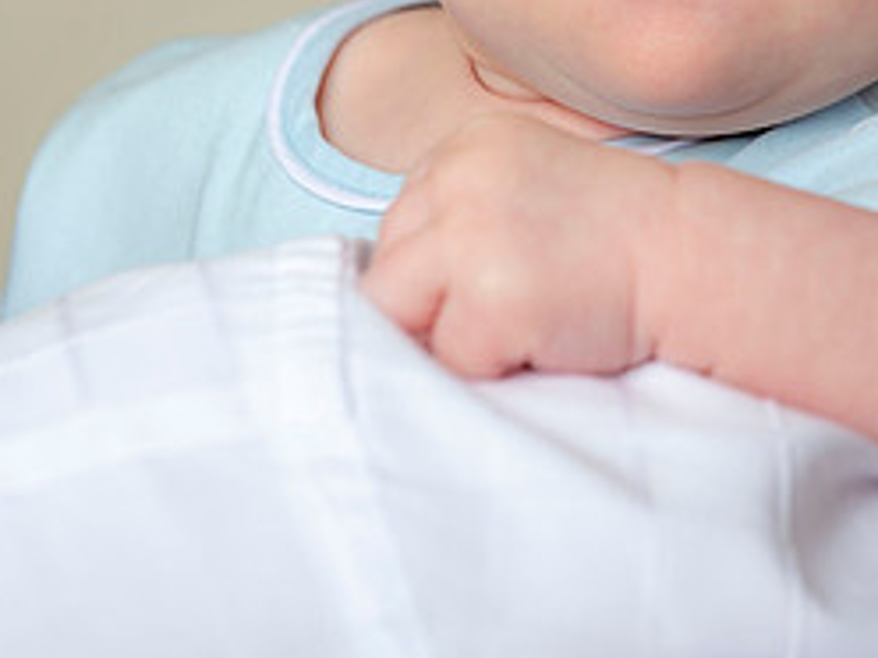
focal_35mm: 474
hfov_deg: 4.2
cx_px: 731
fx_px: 12023
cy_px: -46
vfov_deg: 3.1
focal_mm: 170
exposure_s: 1/200
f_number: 5.6
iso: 250
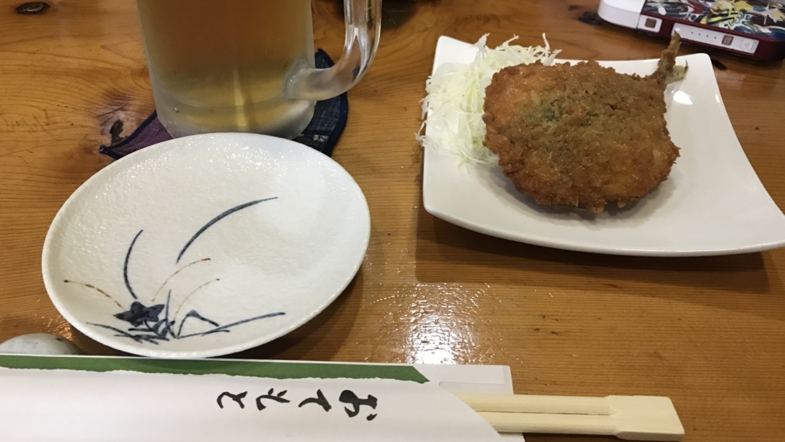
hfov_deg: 62.6
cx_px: 388
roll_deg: -2.3
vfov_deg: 37.7
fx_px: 645
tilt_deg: -38.7
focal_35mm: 31
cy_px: 186
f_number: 1.8
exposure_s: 1/15
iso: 80
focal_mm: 3.99
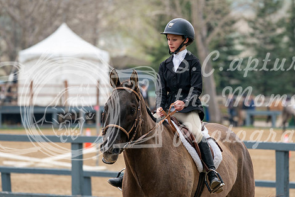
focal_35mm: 277
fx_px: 2270
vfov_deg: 5.0
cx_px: 161
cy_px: 100
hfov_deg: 7.4
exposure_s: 1/250
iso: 200
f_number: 5.6
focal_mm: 224
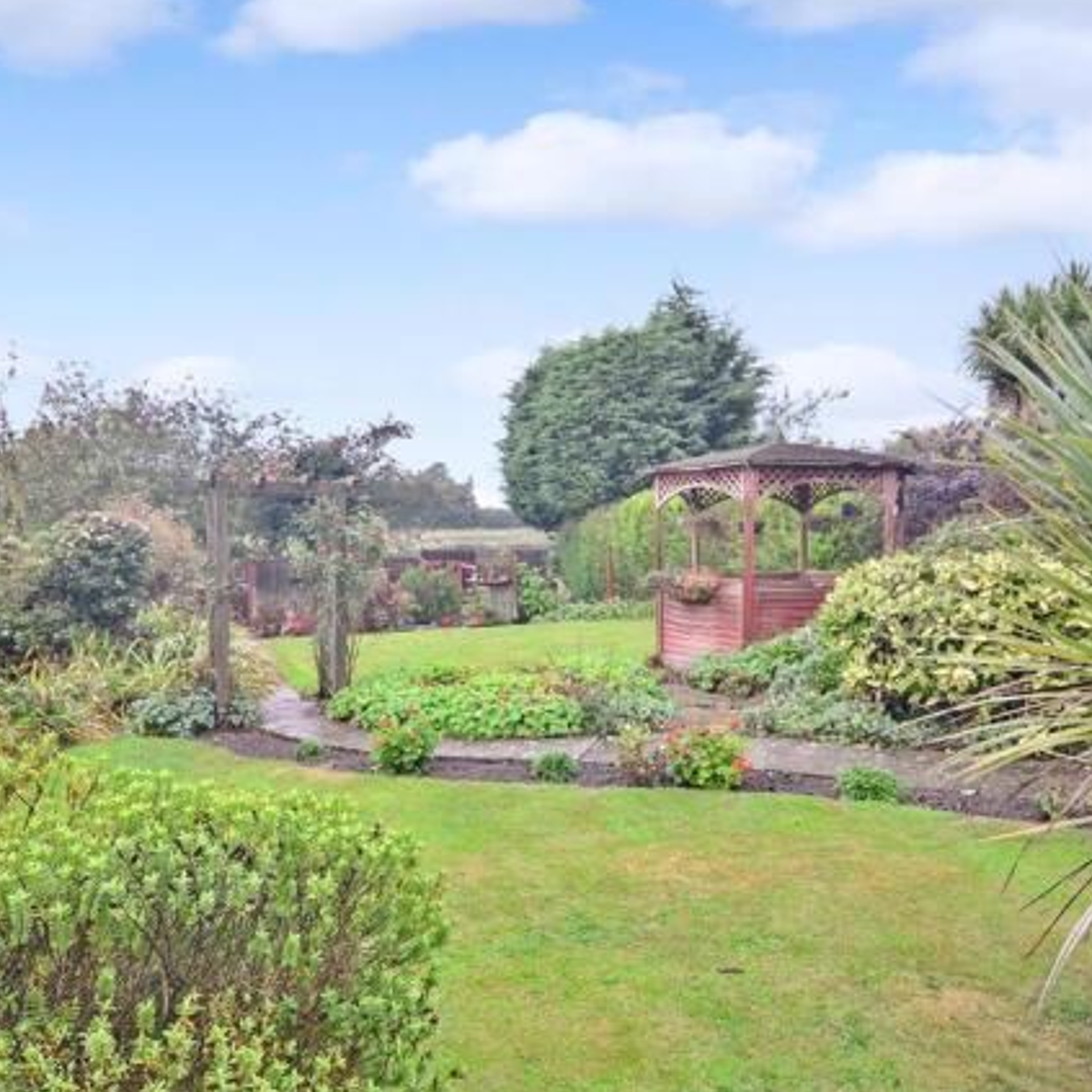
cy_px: 545
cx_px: 462
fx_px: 916
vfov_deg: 61.6
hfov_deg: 61.3
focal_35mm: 26
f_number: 5.6
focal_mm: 13
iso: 200
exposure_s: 1/13
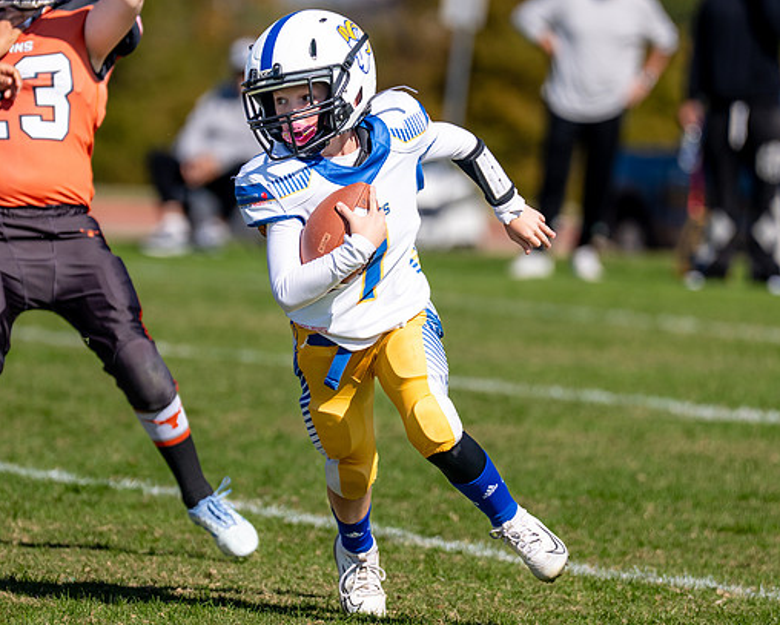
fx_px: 10695
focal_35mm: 463
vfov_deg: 3.3
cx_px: 322
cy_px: 301
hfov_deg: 4.2
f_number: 2.8
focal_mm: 200
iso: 100
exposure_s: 1/4000
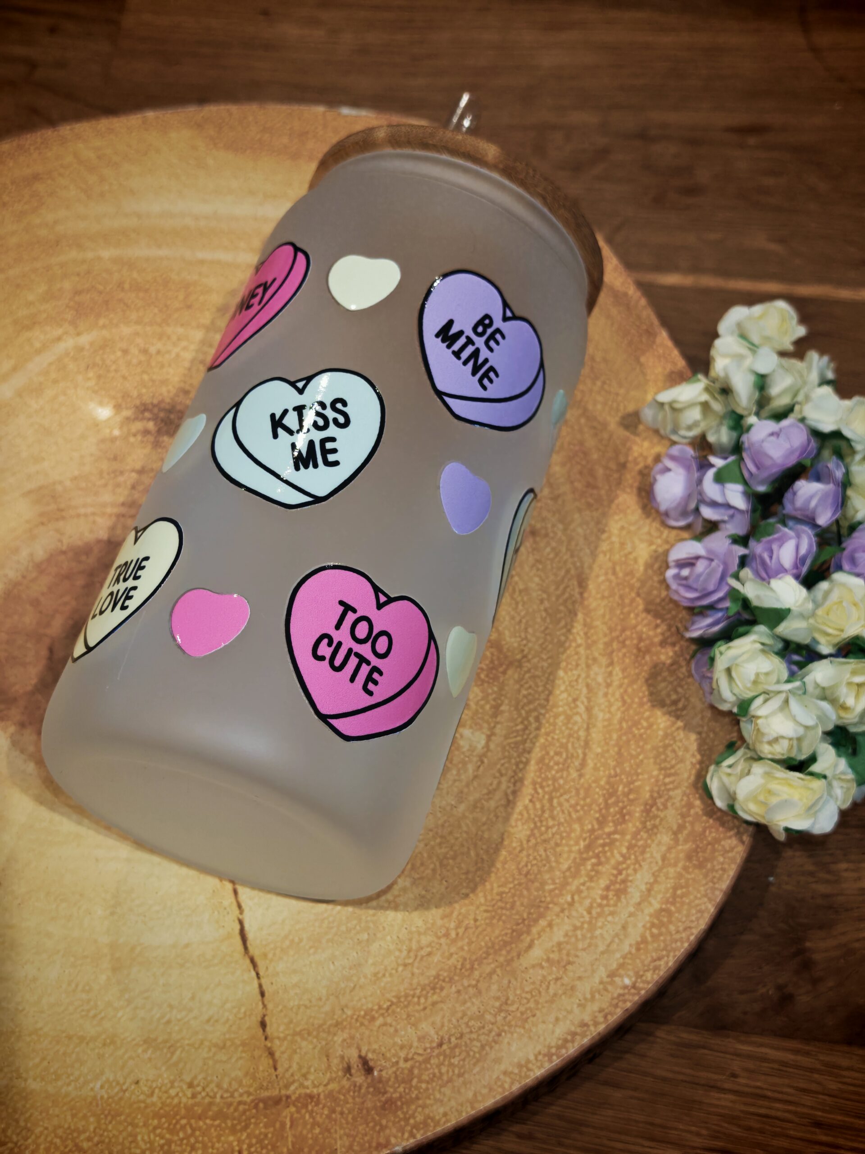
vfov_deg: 39.7
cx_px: 432
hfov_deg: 30.3
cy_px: 577
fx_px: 1599
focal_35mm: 48
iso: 160
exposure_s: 1/100
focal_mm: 6.83
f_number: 2
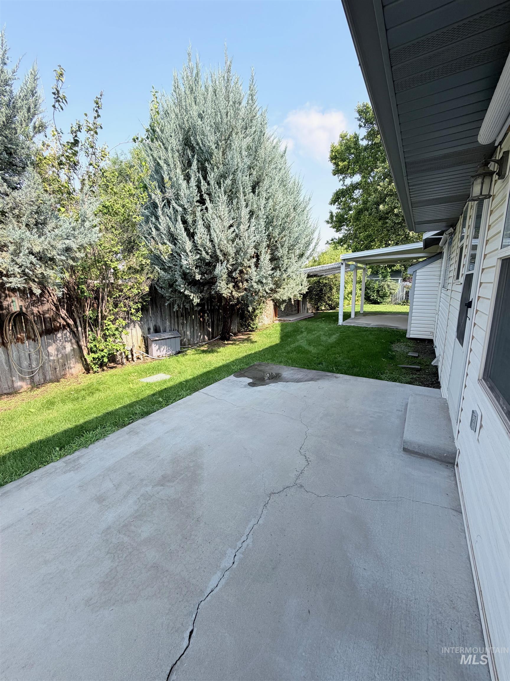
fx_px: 275
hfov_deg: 85.7
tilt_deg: -10.7
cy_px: 340
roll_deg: +0.6
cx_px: 255
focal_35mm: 14
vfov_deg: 102.1
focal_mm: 2.22
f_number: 2.2
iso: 40
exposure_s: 1/502
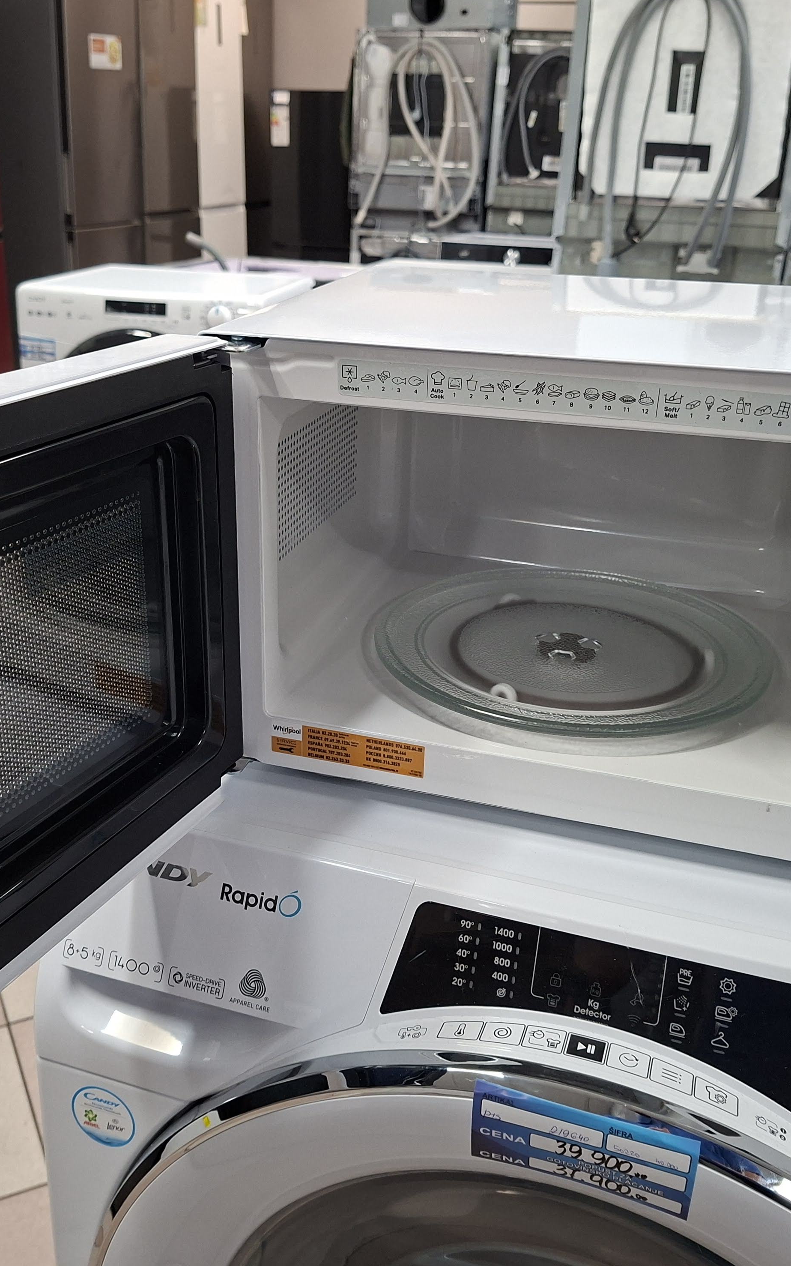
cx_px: 361
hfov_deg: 38.3
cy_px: 634
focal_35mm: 33
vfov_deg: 58.1
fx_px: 1138
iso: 200
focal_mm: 5.54
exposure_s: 1/50
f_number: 1.8
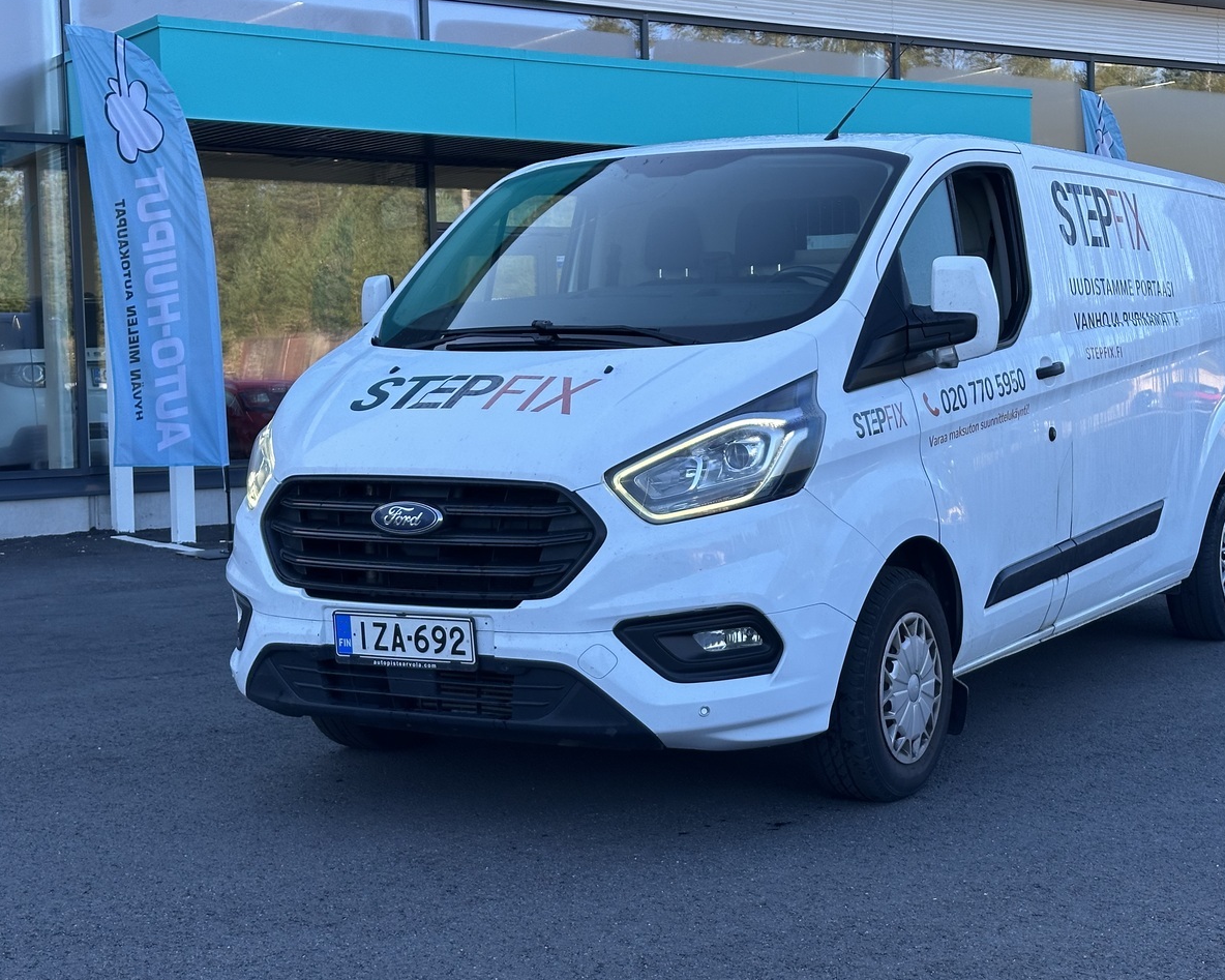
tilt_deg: -1.8
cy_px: 428
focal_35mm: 57
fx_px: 2066
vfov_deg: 26.7
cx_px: 726
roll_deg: +1.1
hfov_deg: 32.9
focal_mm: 6.86
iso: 64
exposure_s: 1/944
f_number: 1.78
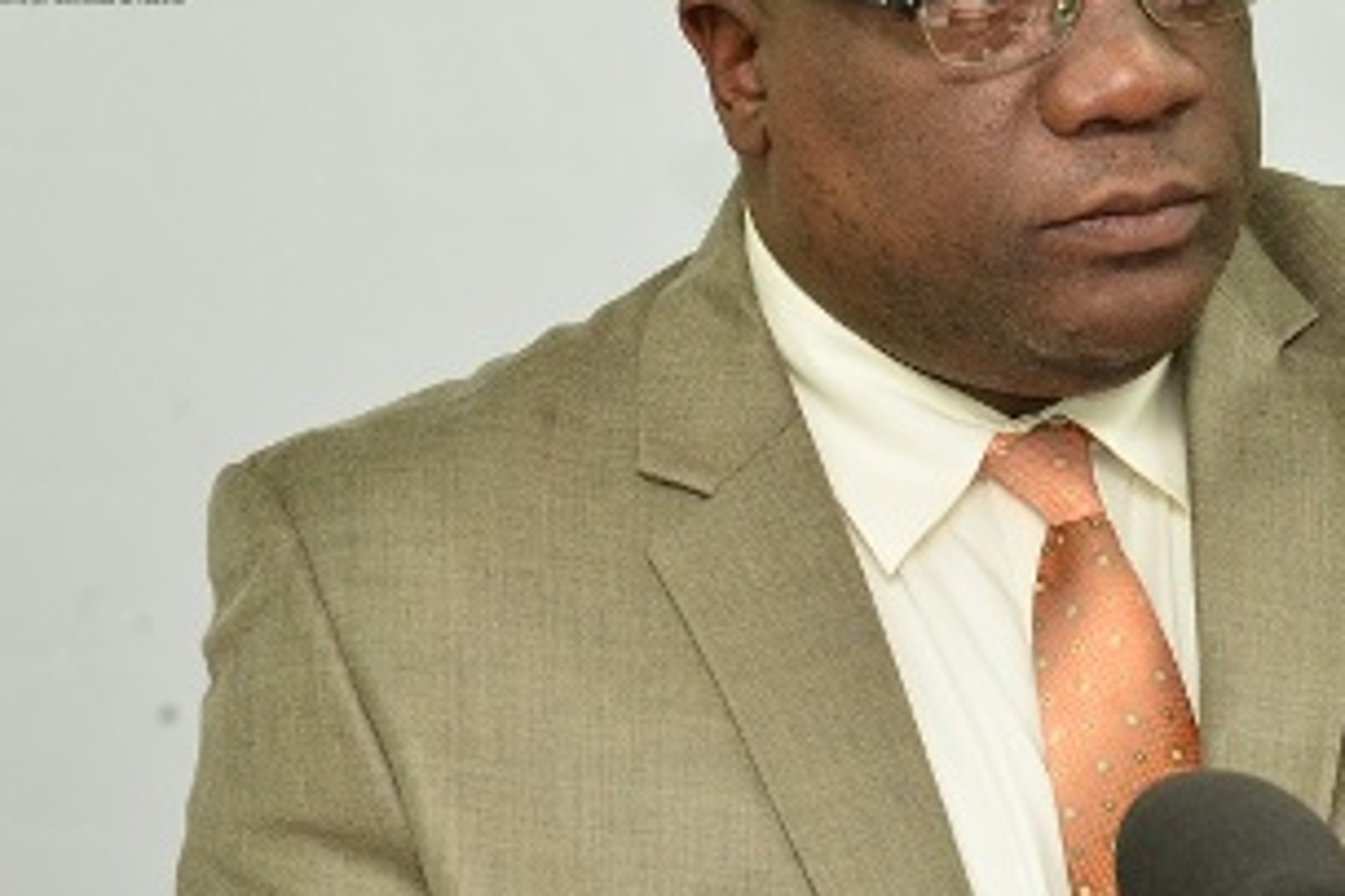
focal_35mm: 231
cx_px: 754
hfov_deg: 8.9
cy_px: 245
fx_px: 8625
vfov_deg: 5.9
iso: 1600
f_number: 8
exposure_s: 1/60
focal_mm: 110
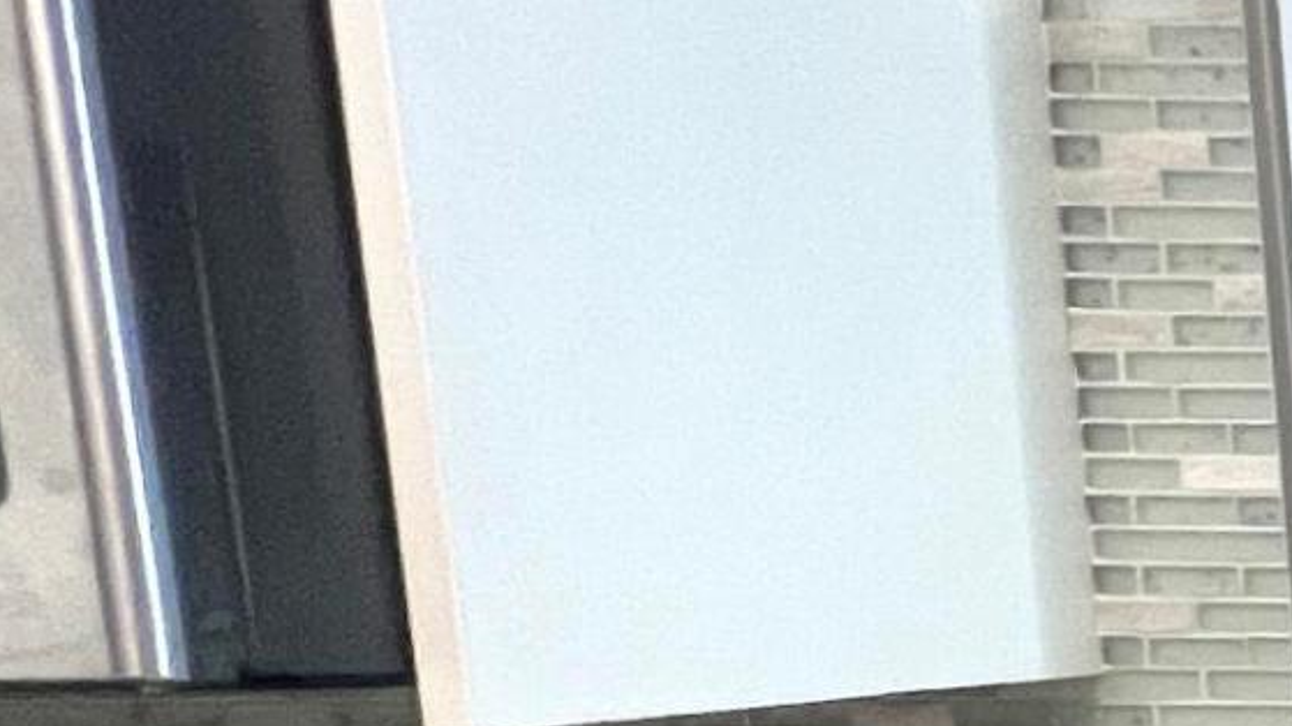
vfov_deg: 16.0
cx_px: 3245
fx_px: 2500
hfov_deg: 14.4
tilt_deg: -6.8
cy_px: 812
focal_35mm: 73
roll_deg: +0.1
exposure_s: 1/60
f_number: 1.8
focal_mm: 1.57
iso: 200
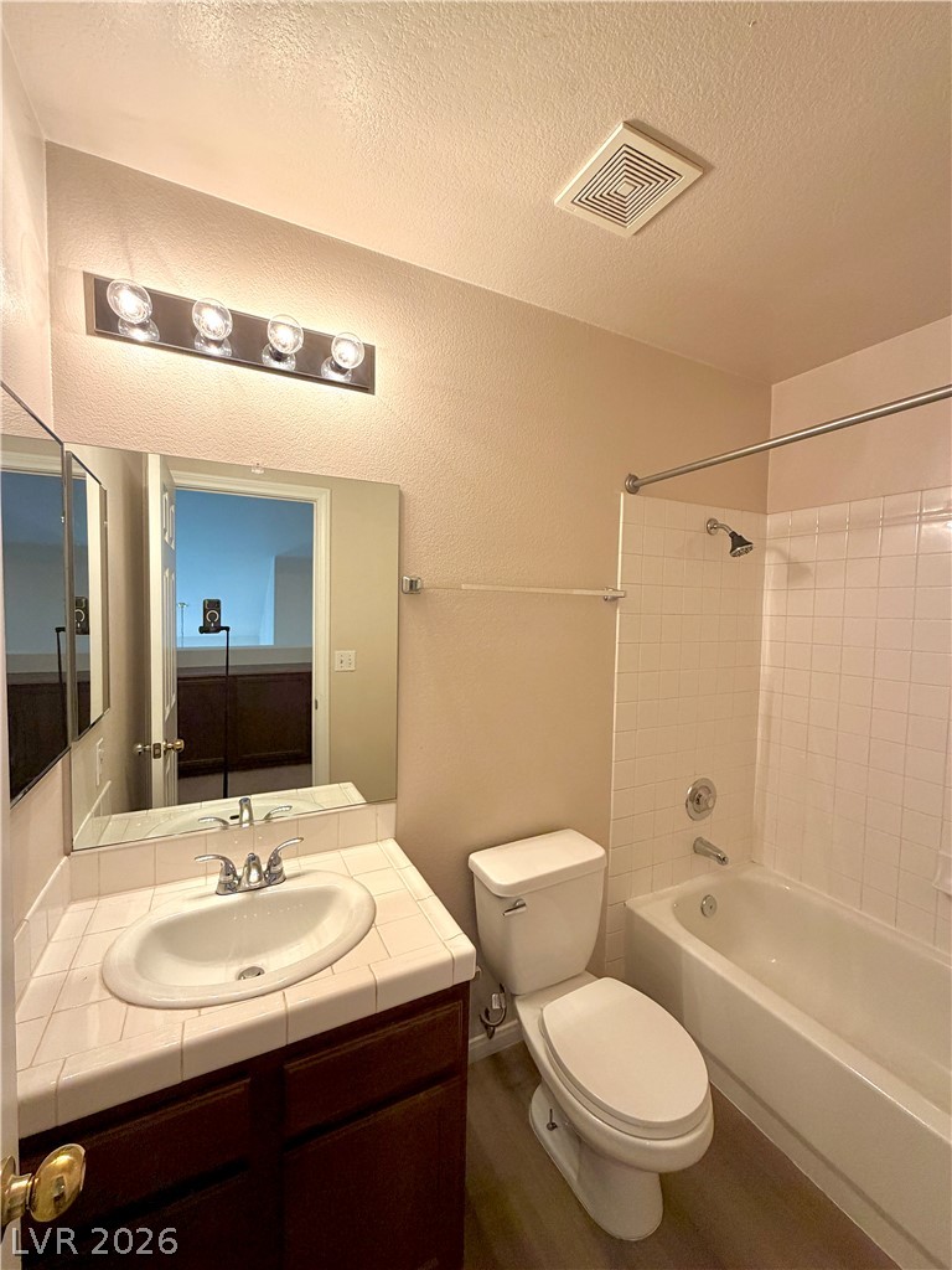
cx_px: 476
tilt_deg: -3.4
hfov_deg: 85.7
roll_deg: -0.4
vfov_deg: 102.1
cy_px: 635
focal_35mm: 14
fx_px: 513
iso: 200
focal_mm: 2.22
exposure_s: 1/60
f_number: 2.2
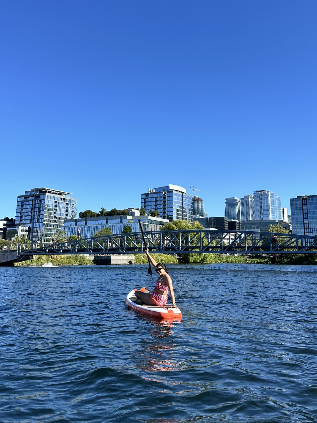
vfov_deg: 56.4
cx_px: 170
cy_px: 171
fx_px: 391
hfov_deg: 44.1
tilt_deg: +14.5
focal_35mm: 32
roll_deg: -0.9
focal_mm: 6.86
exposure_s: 1/3247
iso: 80
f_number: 1.78
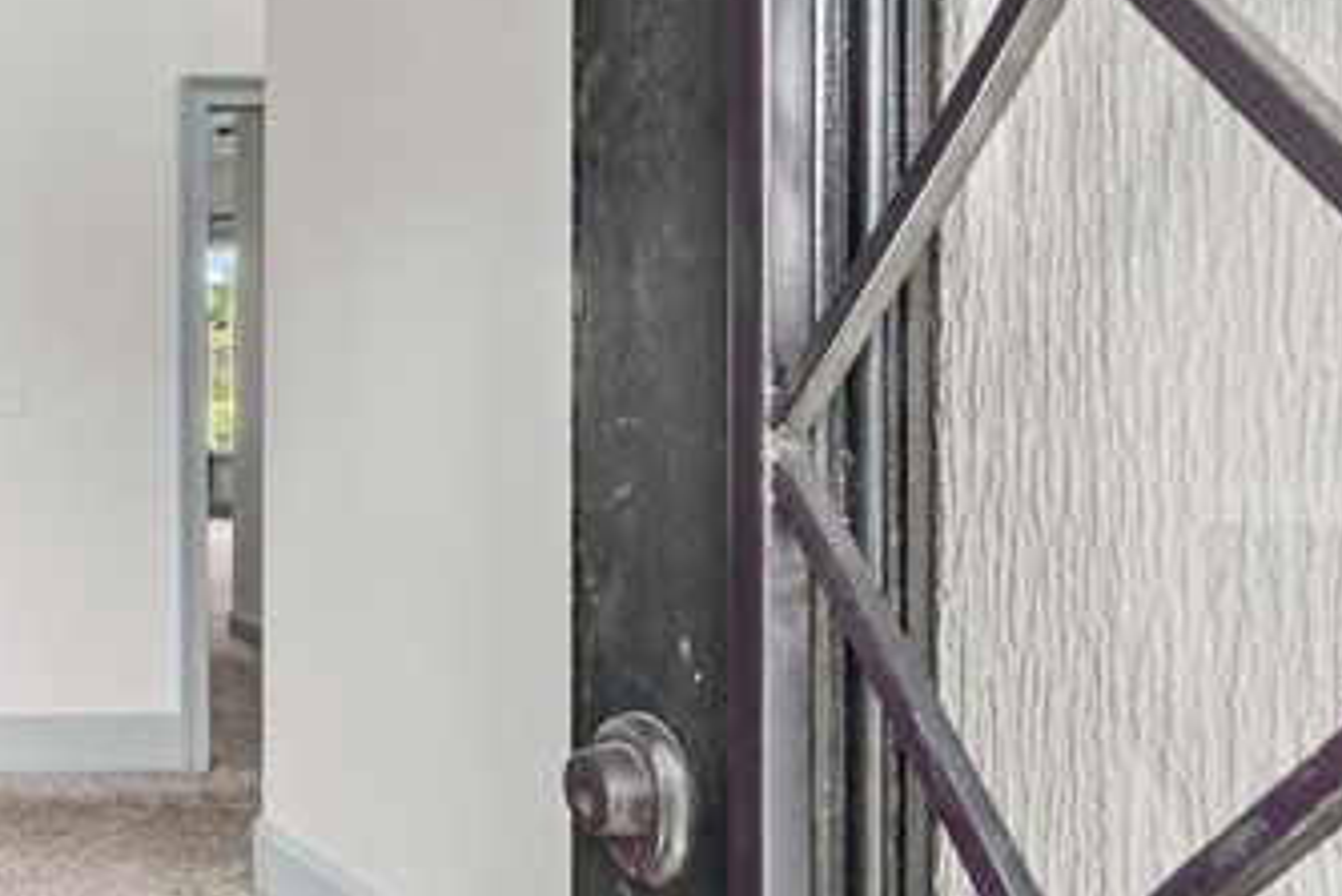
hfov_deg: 35.3
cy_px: 394
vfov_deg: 34.2
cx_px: -372
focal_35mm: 39
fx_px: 1454
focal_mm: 12
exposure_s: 1/3
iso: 200
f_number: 11
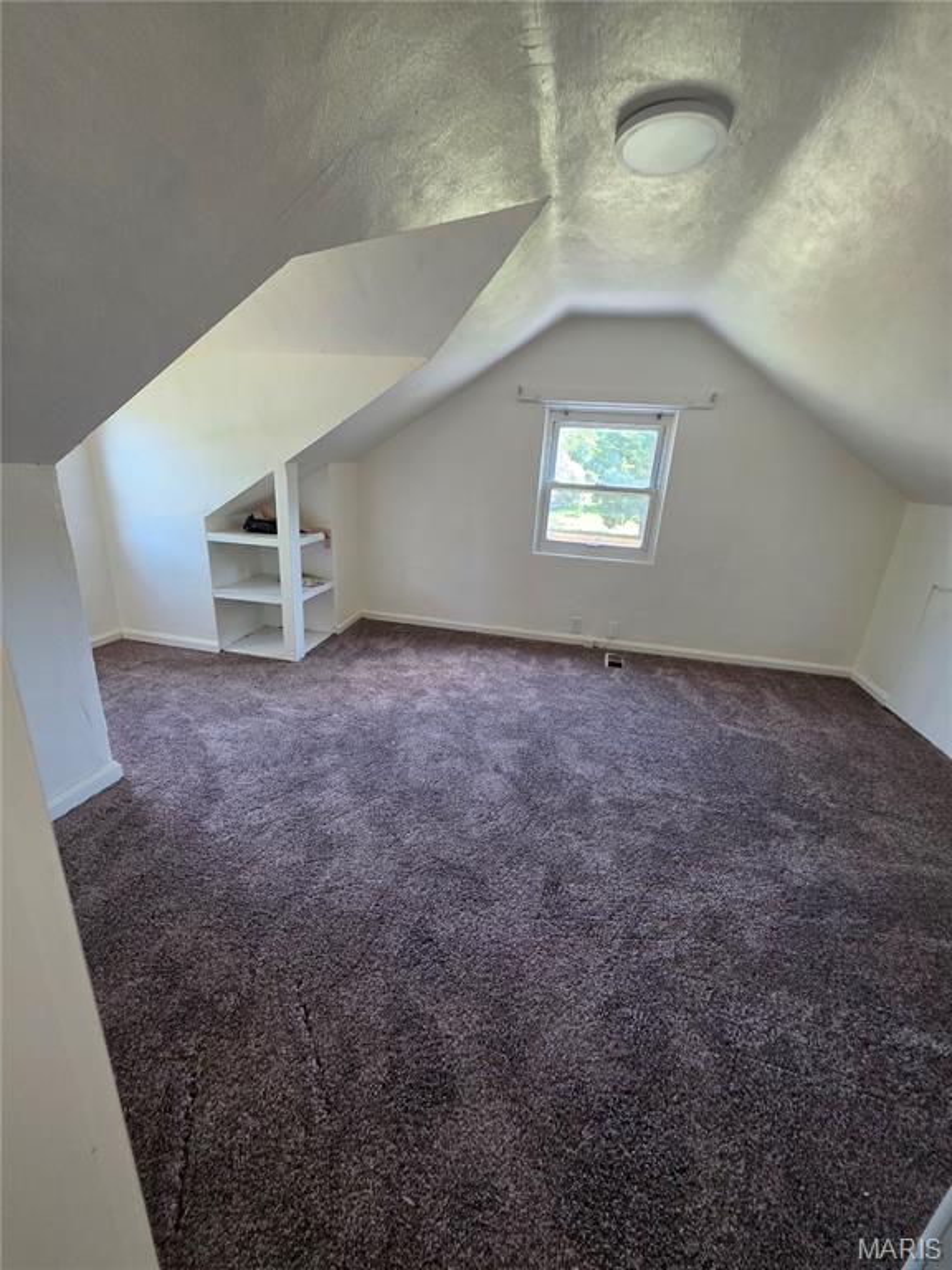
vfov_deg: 106.2
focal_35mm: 13
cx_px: 476
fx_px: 477
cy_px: 635
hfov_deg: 89.9
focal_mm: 2.2
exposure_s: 1/120
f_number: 1.9
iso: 200
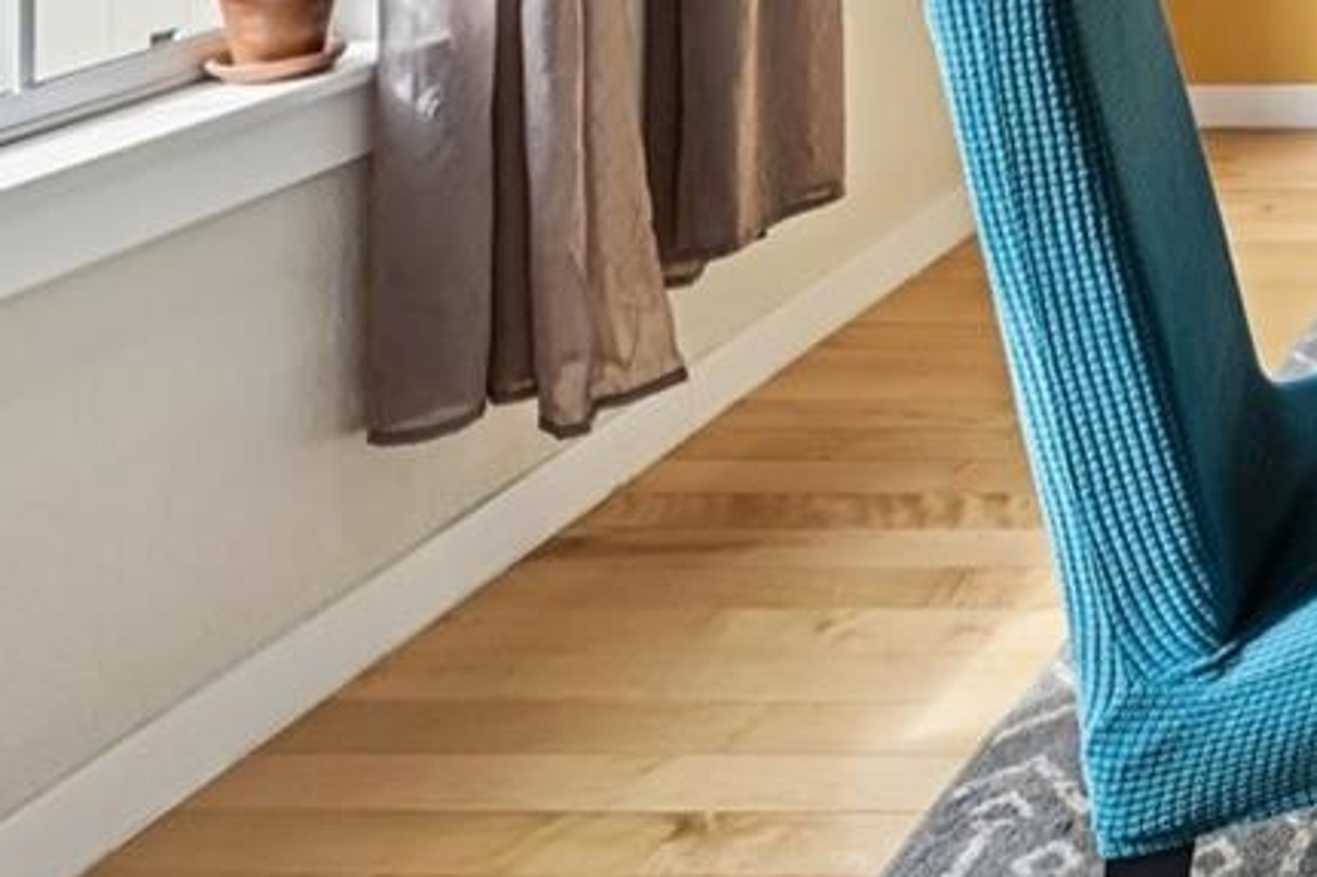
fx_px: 1902
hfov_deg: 26.9
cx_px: 1980
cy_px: -498
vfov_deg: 21.2
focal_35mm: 52
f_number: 11
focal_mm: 14
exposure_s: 1/15
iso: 250
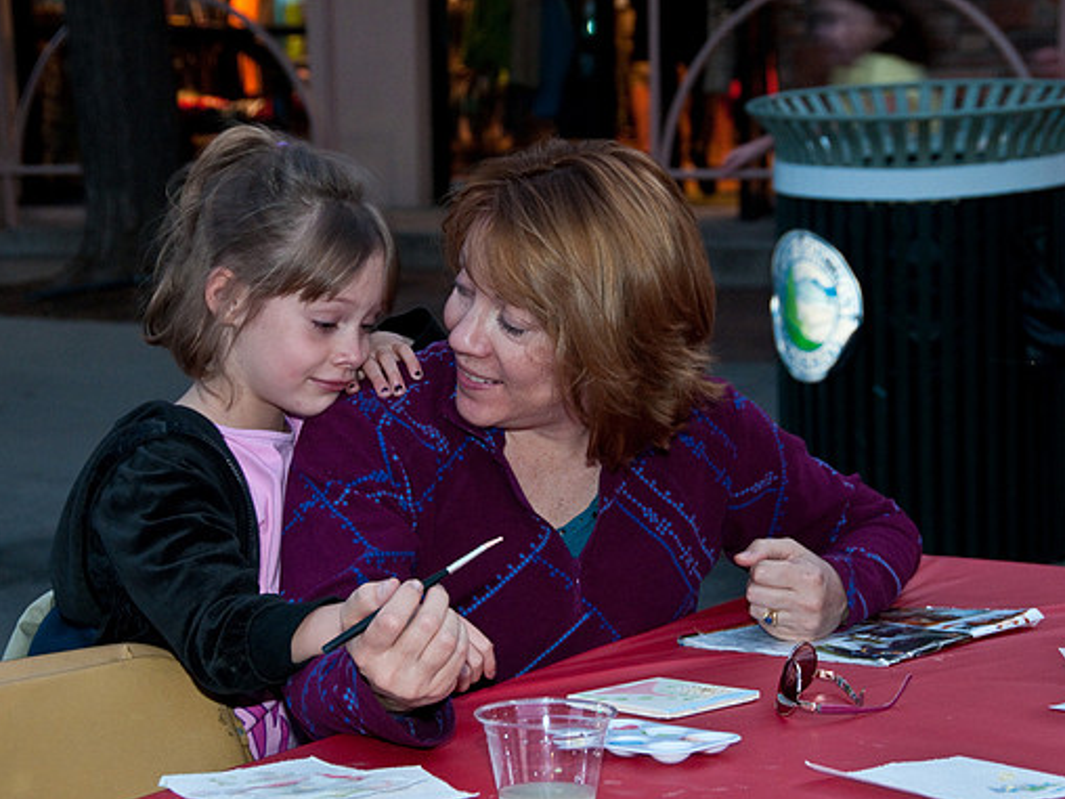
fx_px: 3138
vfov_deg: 14.5
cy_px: 402
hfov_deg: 19.3
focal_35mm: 102
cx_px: 491
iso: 800
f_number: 6.3
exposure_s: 1/30
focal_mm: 62
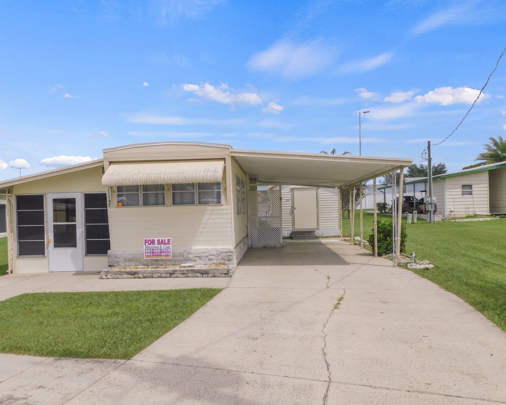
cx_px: 239
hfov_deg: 64.0
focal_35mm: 27
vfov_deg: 53.2
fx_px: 404
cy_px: 197
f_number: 6.2
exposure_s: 1/500
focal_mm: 4.5
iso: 125
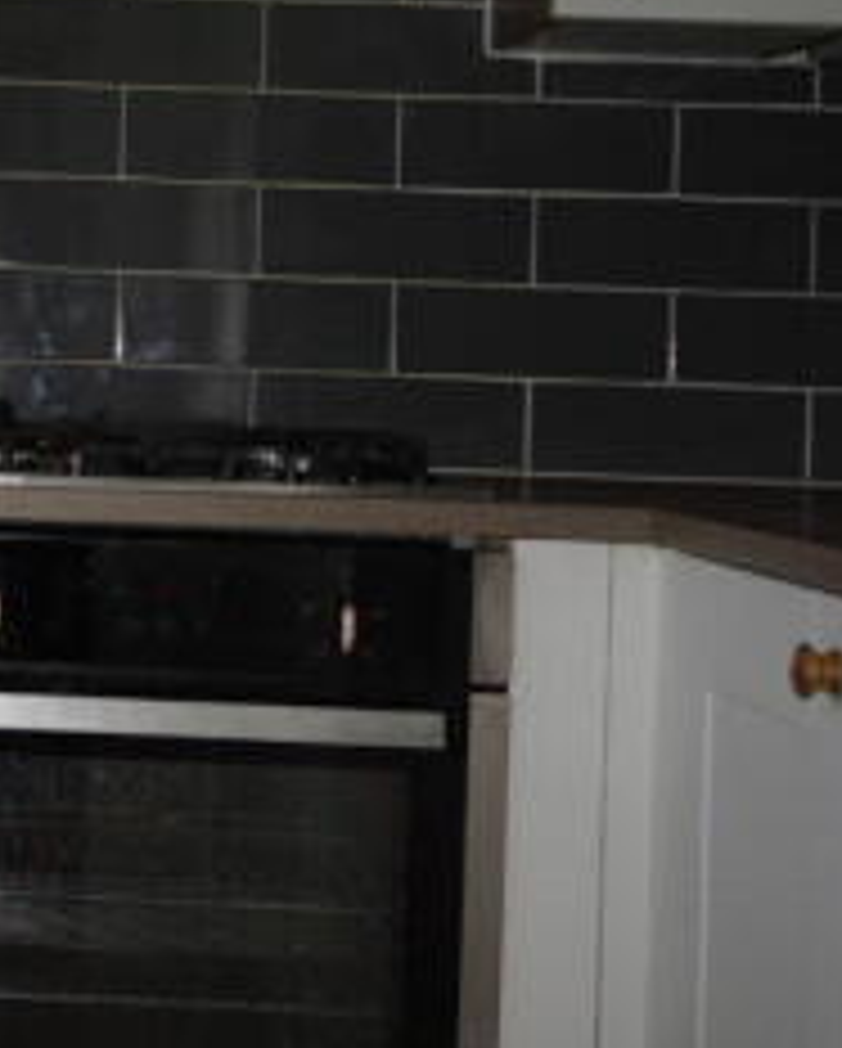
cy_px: 308
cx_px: -151
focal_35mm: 79
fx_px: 2456
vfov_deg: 23.9
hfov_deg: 18.5
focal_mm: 20
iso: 100
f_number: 4
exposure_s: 1/60
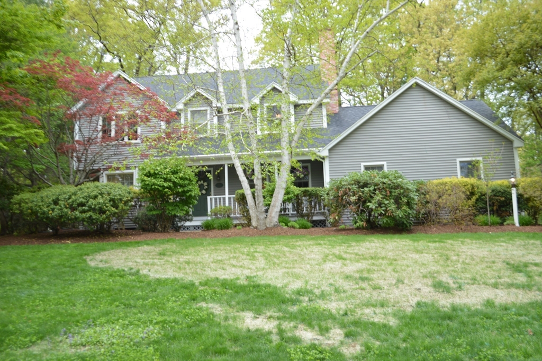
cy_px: 180
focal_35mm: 33
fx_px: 496
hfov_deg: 57.3
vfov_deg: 39.9
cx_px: 271
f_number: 6.3
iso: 100
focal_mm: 22
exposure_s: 1/160
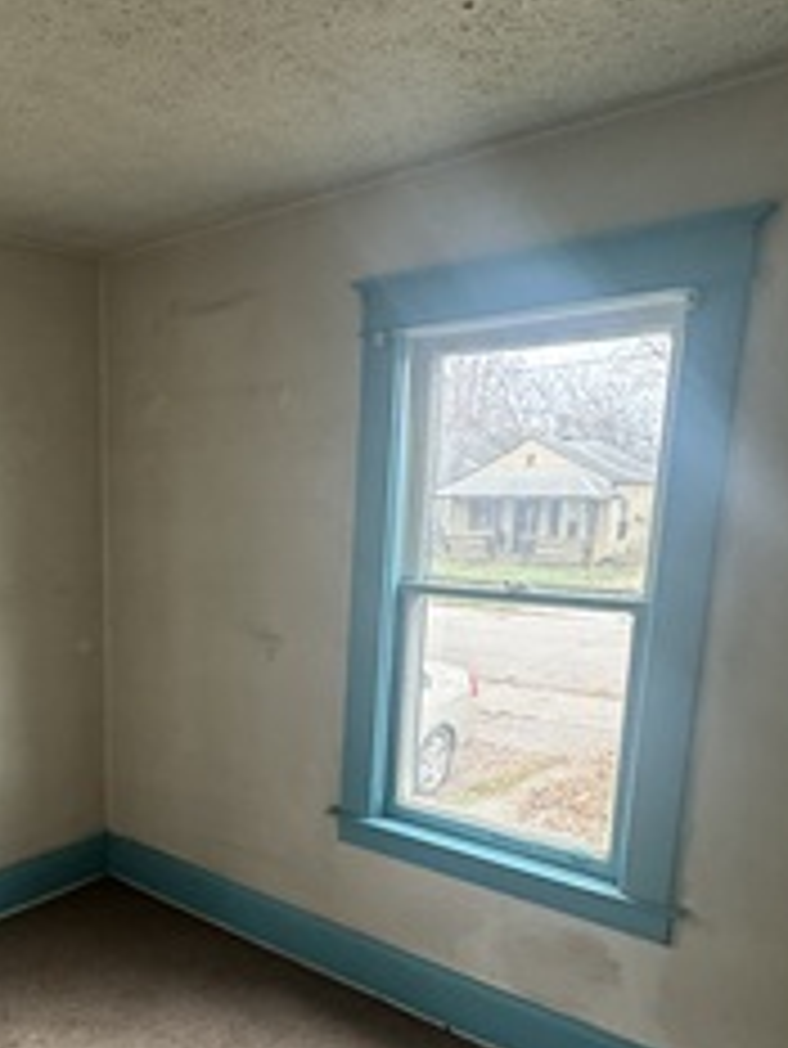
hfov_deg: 43.7
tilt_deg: -10.4
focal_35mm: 30
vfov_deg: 59.0
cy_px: 670
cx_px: 115
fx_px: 910
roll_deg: +1.5
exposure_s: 1/60
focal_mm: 2.22
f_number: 2.2
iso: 320
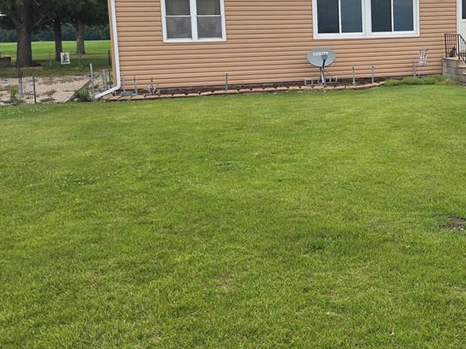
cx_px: 371
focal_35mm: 43
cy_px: 77
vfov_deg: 32.8
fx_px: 579
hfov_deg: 42.0
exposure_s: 1/383
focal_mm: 6.3
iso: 12
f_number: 1.7
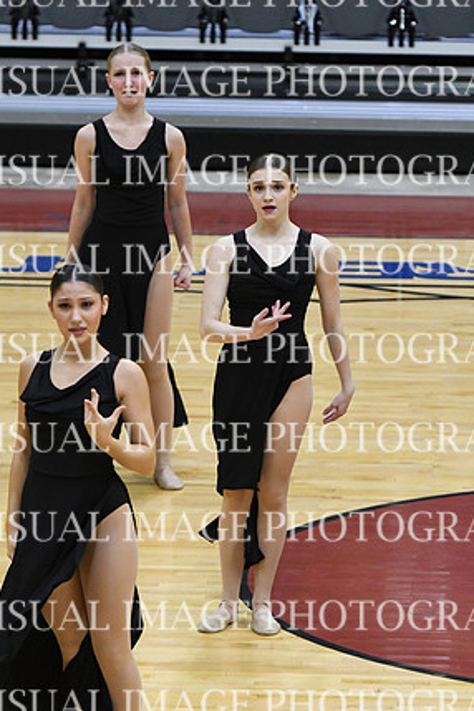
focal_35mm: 273
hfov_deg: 5.0
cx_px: 253
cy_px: 393
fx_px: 5391
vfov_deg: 7.5
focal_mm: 135
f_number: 3.5
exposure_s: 1/400
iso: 4000
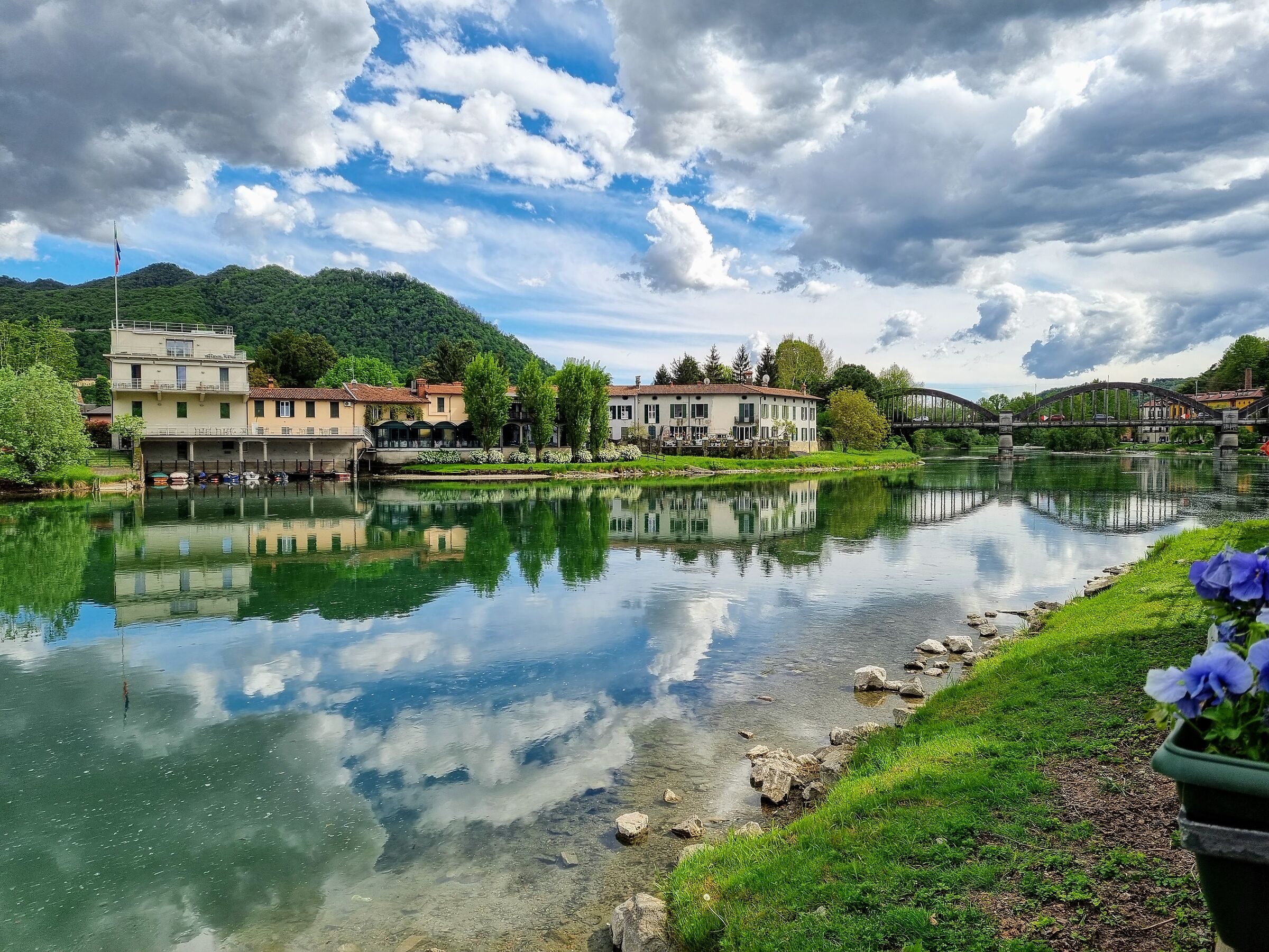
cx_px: 634
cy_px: 476
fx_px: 953
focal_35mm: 26
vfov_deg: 53.1
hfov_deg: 67.3
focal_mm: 5.4
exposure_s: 1/2856
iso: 50
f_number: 1.8
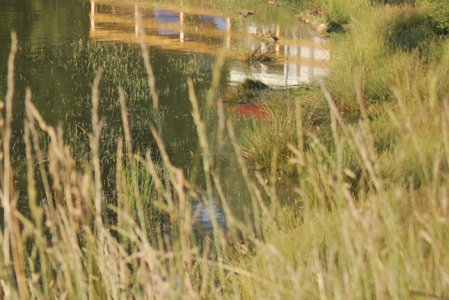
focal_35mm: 242
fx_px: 3028
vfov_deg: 5.7
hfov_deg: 8.3
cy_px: -65
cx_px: -189
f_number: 5.6
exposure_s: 1/125
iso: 100
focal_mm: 55
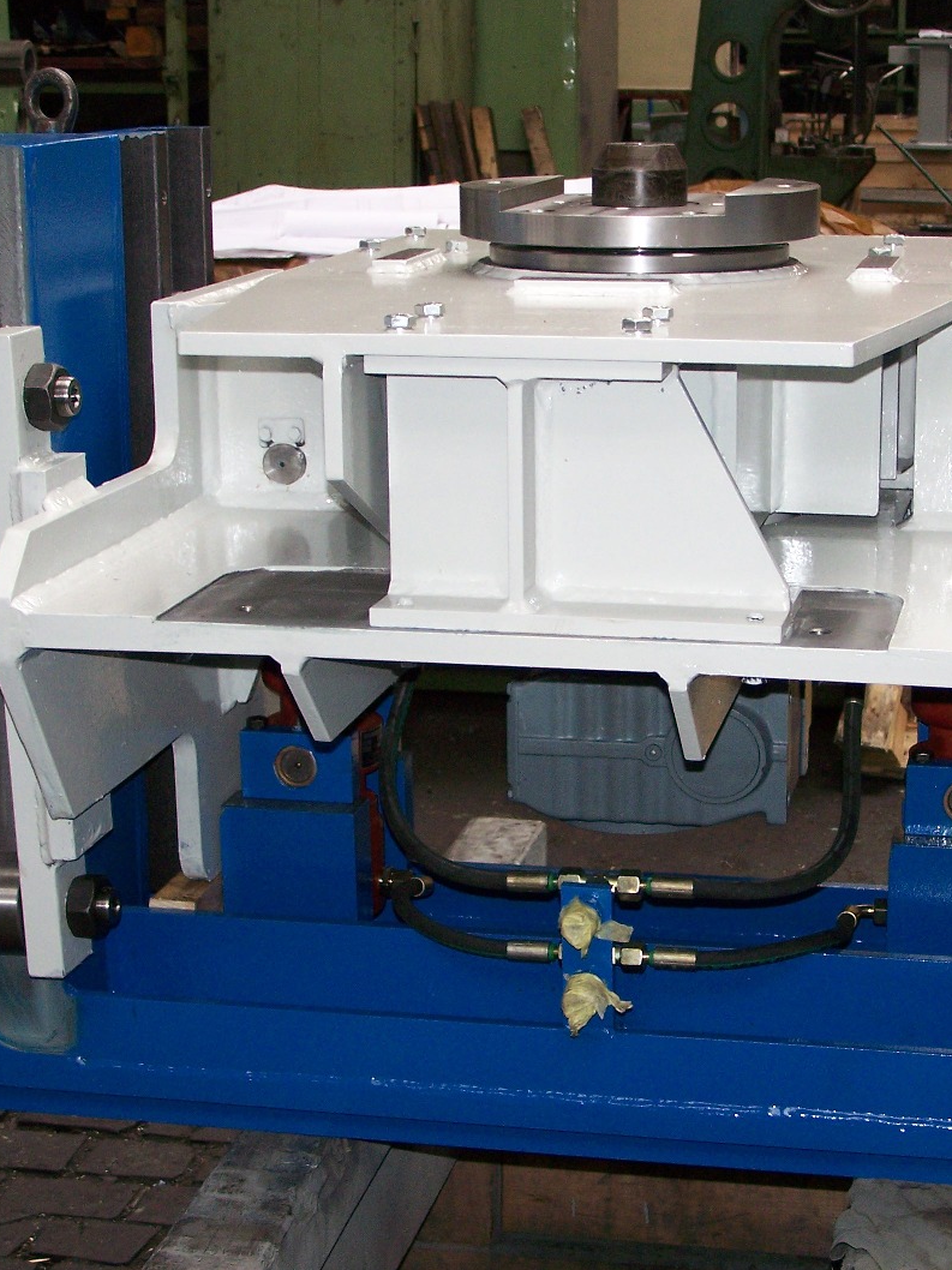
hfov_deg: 19.6
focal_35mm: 75
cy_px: 633
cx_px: 625
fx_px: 2751
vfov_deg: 26.0
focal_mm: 9.3
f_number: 3.1
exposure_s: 1/60
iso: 160
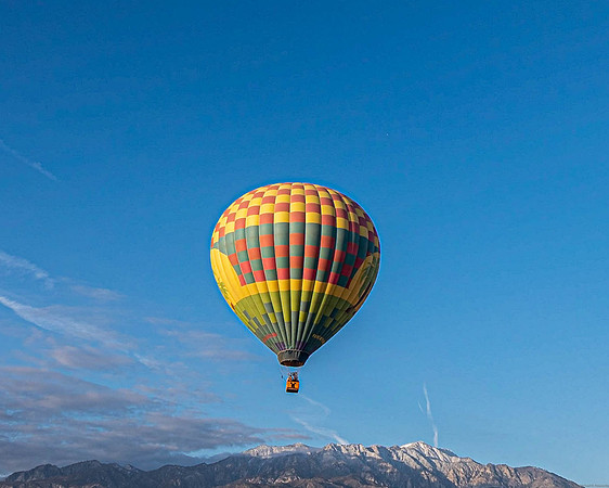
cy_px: 293
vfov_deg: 30.7
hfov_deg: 37.9
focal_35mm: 49
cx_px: 304
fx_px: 887
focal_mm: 18.5
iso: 200
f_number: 8
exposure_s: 1/140
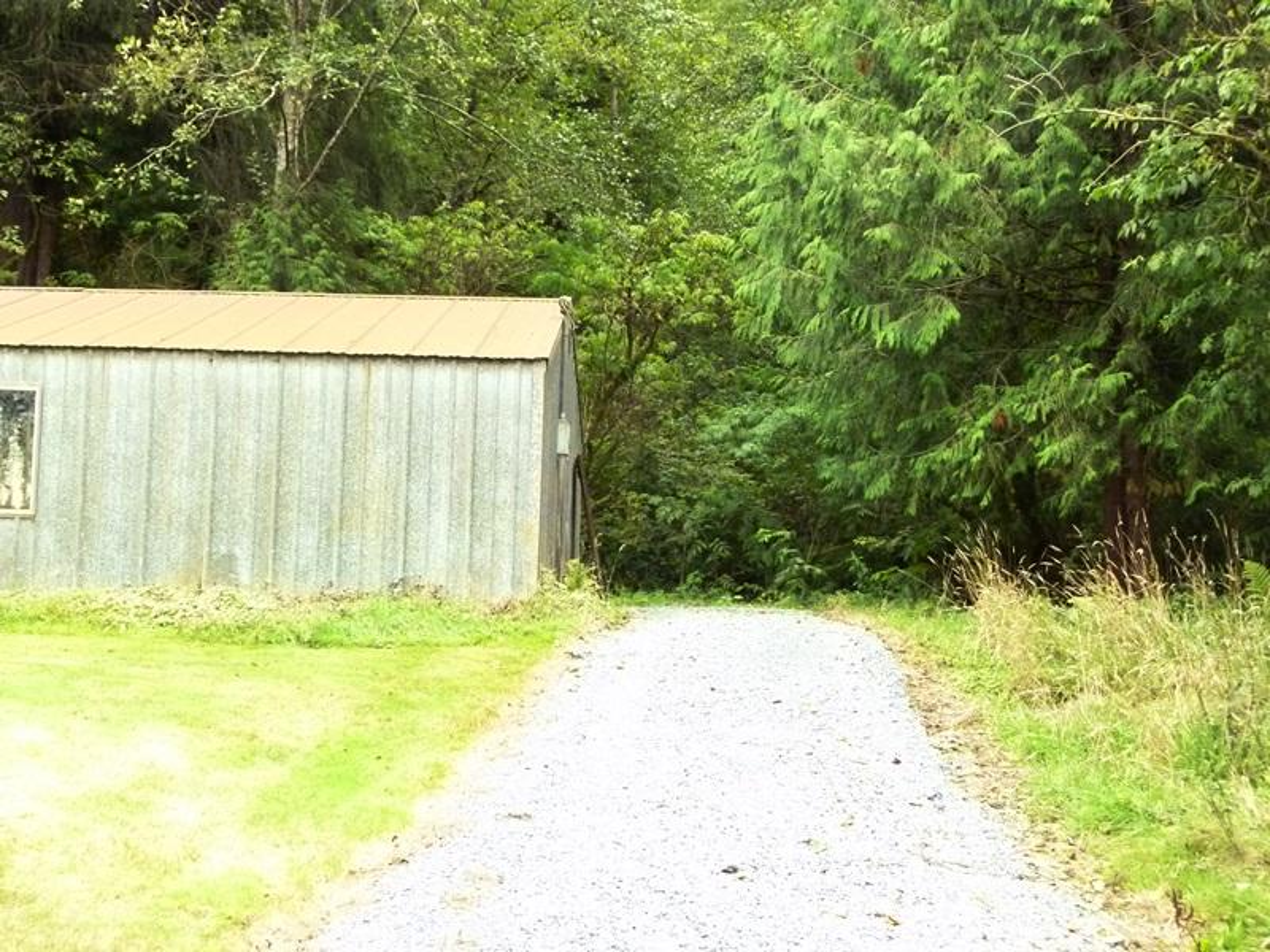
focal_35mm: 42
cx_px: 635
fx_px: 1541
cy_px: 476
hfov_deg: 44.8
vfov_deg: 34.3
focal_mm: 7.6
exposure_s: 1/640
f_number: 3.2
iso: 800
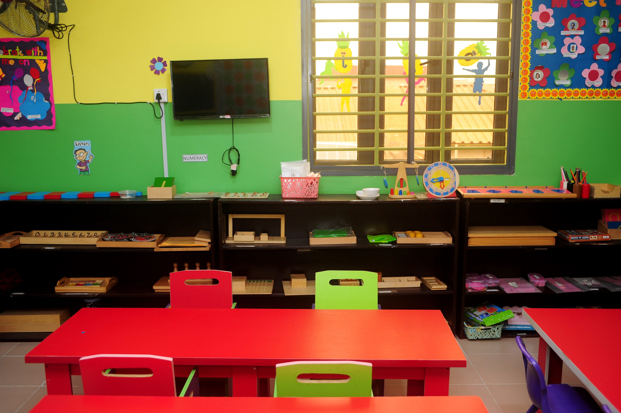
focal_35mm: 38
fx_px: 655
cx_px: 310
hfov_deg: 50.7
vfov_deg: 35.0
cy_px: 206
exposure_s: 1/125
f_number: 3.5
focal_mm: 38
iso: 640
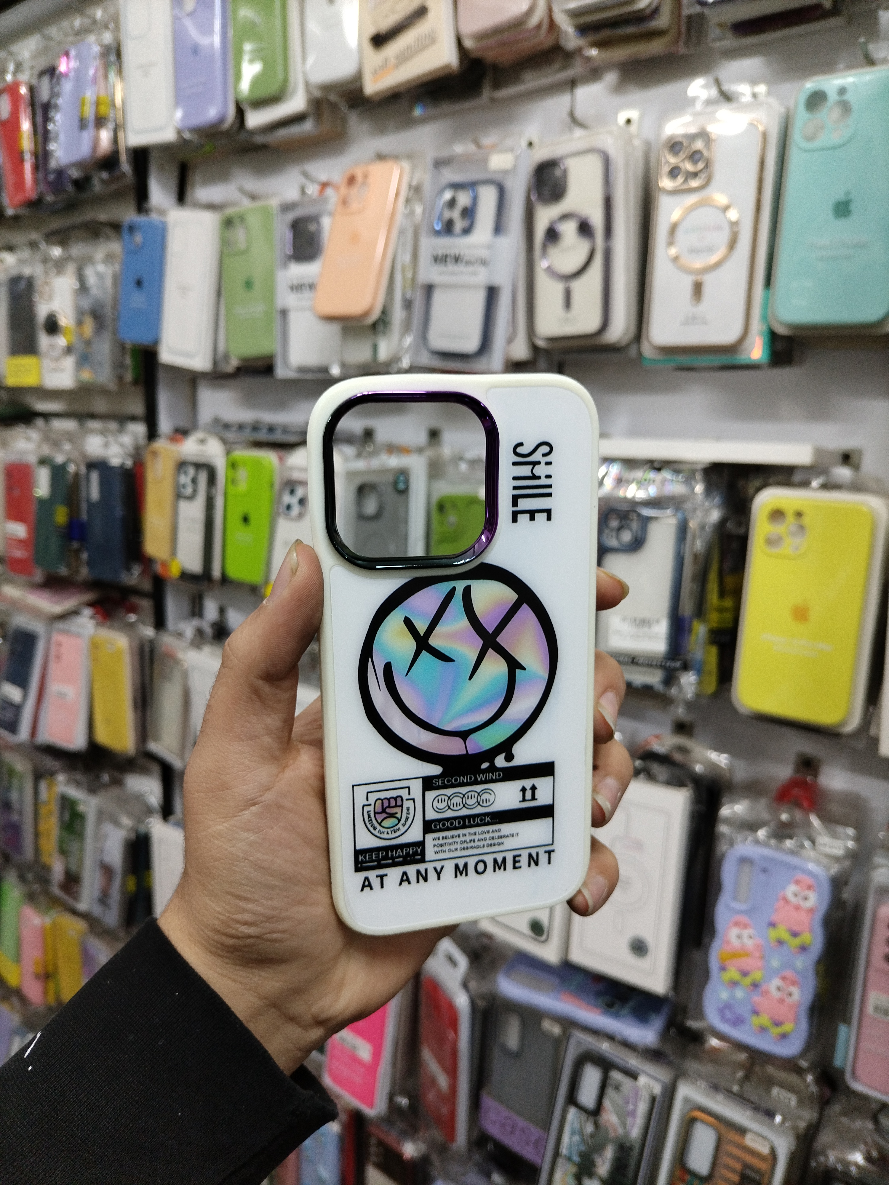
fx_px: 890
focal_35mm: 26
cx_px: 444
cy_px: 592
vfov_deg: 67.3
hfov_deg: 53.1
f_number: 1.8
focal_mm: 4.7
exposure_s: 1/50
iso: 200
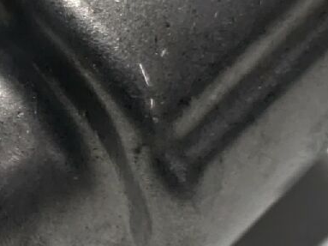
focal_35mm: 256
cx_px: -262
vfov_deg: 5.8
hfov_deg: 7.5
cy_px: 27
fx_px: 2425
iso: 90
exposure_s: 1/100
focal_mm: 5.43
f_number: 1.89
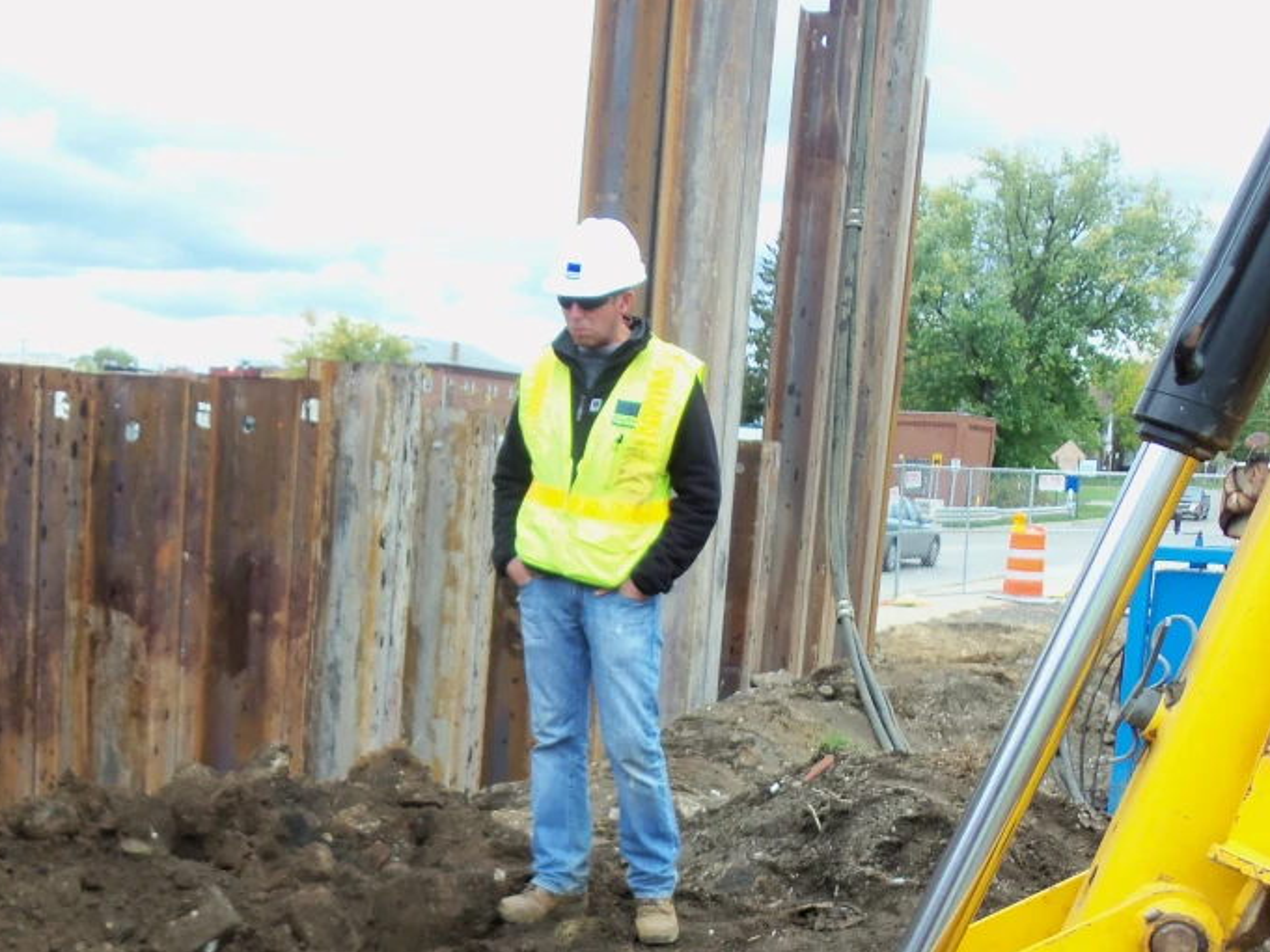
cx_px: 278
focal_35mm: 46
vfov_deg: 31.0
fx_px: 1688
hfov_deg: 39.8
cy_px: 708
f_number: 3.4
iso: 80
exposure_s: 1/60
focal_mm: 5.2
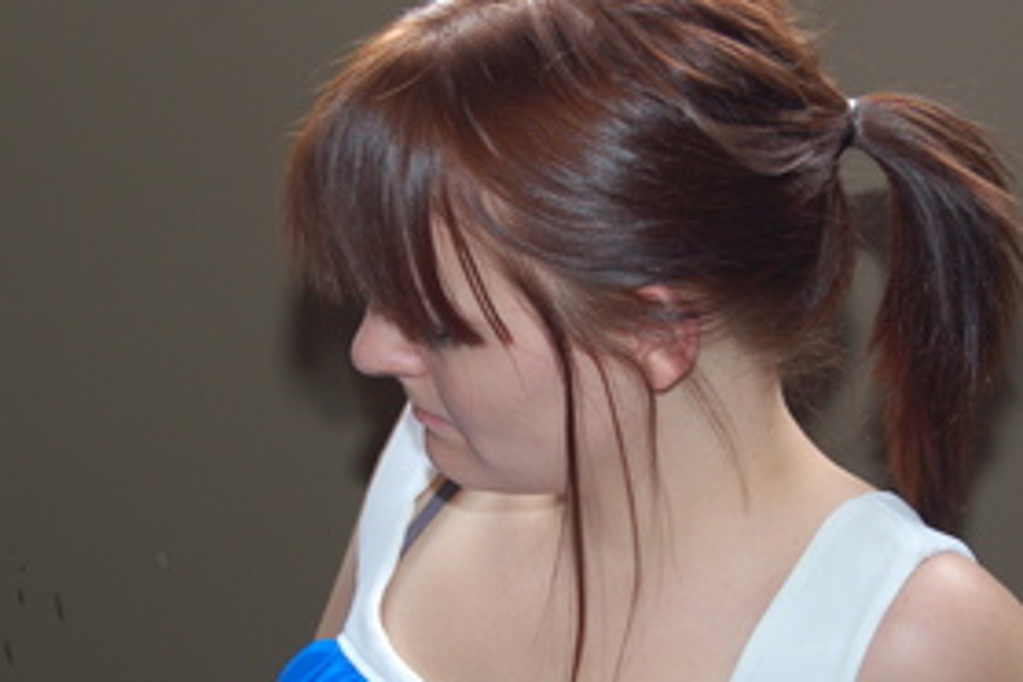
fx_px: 3263
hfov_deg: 17.8
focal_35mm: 115
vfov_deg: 11.9
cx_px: 578
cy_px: 521
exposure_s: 1/60
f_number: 5.3
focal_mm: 45
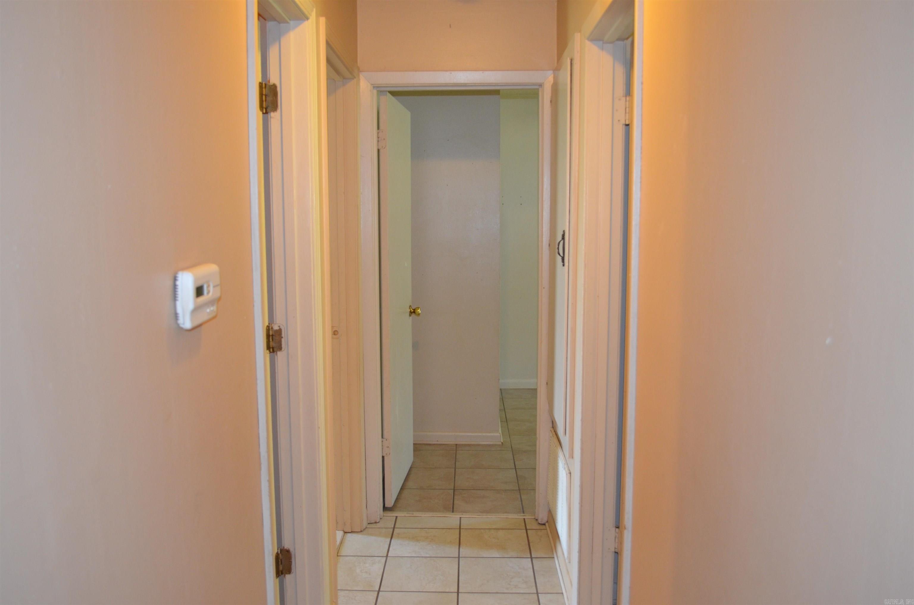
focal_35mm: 30
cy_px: 302
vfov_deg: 43.4
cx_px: 457
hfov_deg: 62.0
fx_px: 760
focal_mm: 20
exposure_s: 1/60
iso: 1000
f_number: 3.8
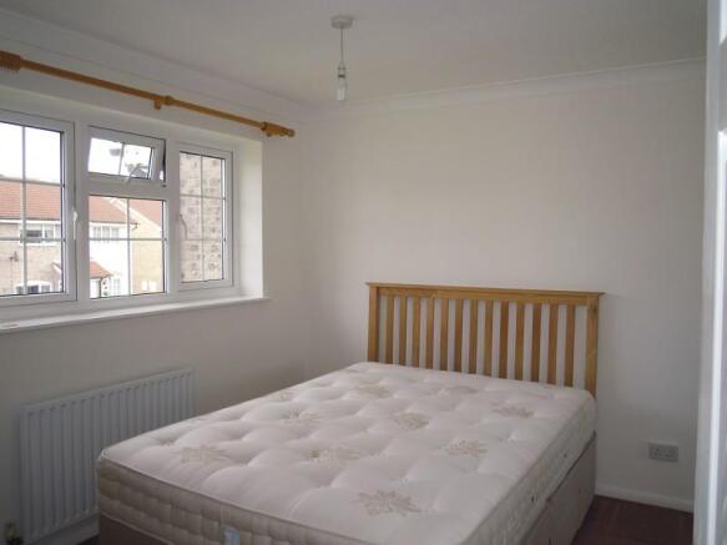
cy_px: 272
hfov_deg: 63.5
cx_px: 364
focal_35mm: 28
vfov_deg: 49.7
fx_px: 588
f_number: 2.7
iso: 100
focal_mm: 5
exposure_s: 1/100
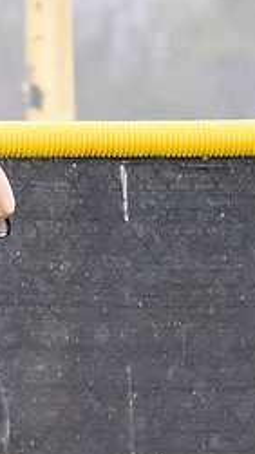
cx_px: -36
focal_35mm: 1740
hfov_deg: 0.7
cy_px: 135
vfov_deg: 1.2
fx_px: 20937
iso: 3200
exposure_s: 1/1000
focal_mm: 191
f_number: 4
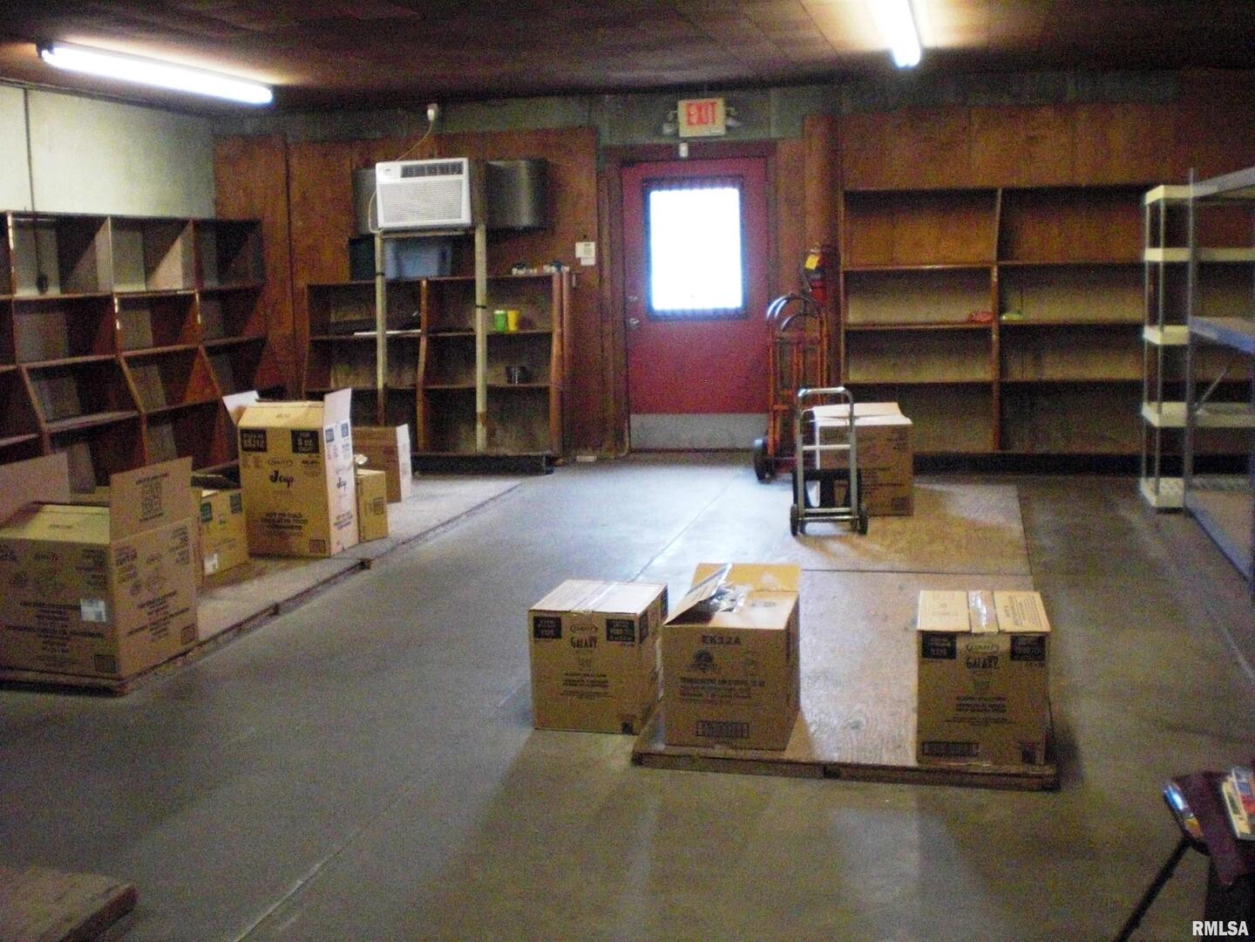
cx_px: 628
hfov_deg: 49.0
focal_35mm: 38
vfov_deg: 37.7
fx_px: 1378
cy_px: 471
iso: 800
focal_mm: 6.3
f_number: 3.1
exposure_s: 1/100
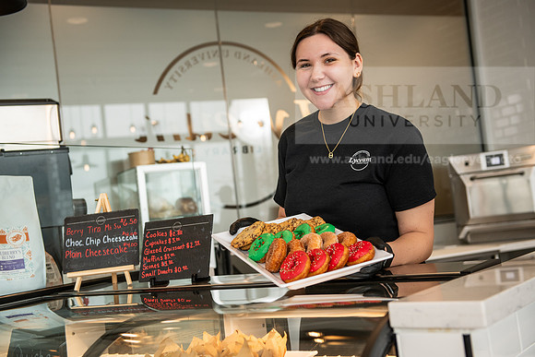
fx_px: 743
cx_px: 268
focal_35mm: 50
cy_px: 178
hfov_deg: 39.6
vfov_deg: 27.0
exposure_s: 1/200
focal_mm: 50
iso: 500
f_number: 3.5
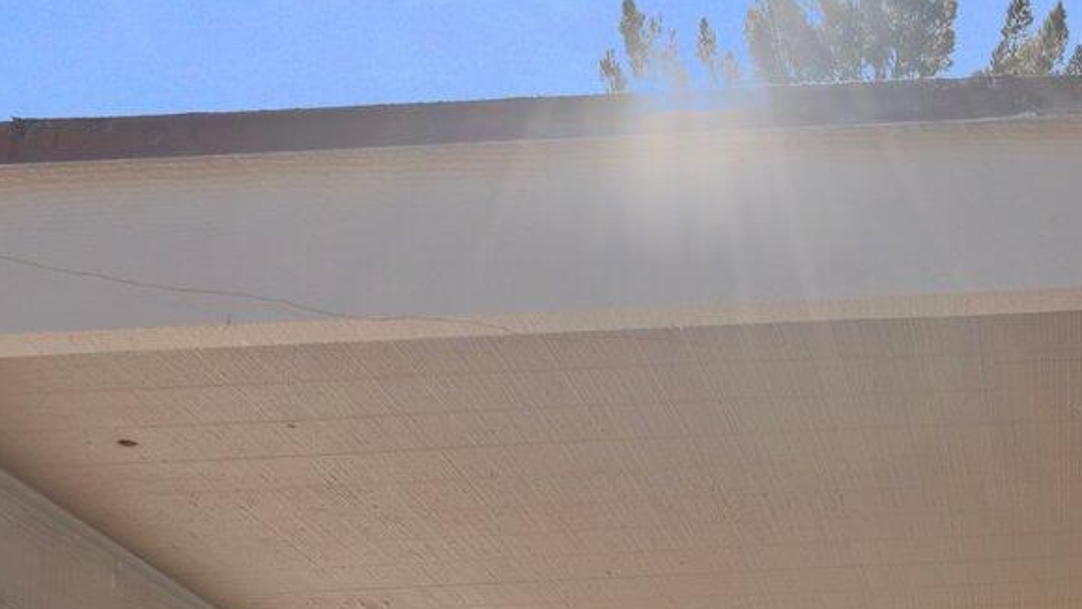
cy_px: 1213
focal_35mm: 63
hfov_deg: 31.0
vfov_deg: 15.4
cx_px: 1069
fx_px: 1808
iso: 500
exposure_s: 1/320
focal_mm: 17
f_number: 7.1
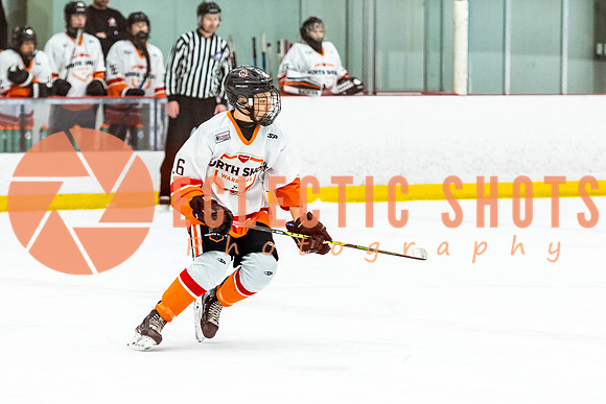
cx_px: 234
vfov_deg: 6.4
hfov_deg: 9.6
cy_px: 202
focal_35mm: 215
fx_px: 3613
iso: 1400
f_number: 2.8
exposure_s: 1/640
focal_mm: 110
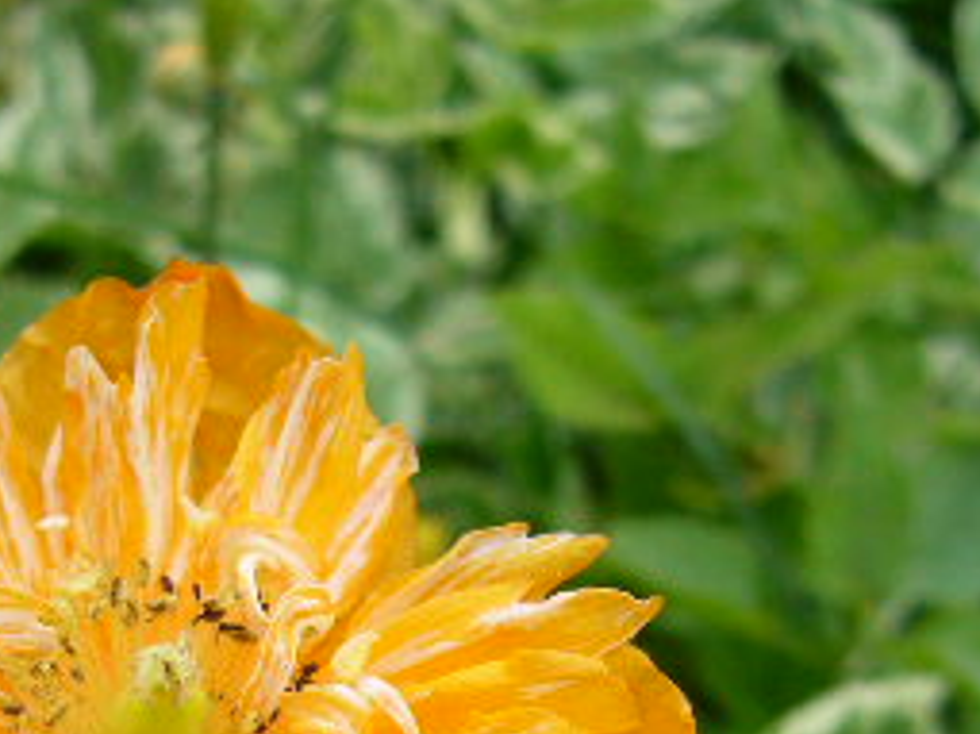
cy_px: 845
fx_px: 2490
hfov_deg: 22.2
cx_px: 373
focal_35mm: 88
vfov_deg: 16.2
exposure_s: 1/400
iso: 80
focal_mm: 5.8
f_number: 2.8
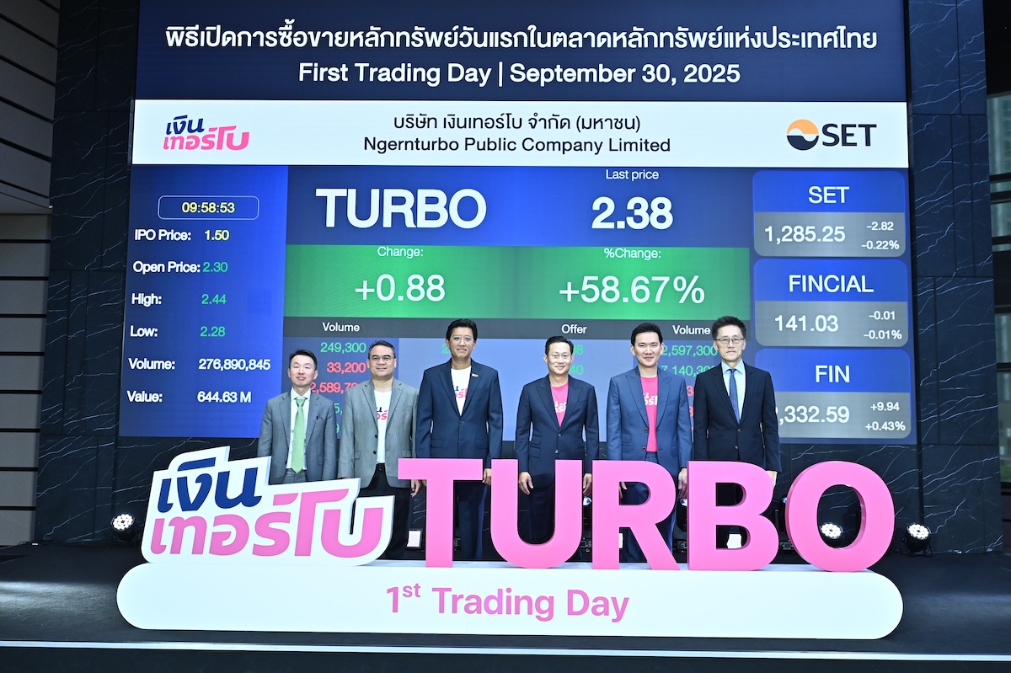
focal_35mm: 35
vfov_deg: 37.8
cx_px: 506
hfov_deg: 54.5
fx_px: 982
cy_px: 336
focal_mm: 35
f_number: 5.6
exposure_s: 1/125
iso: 1250
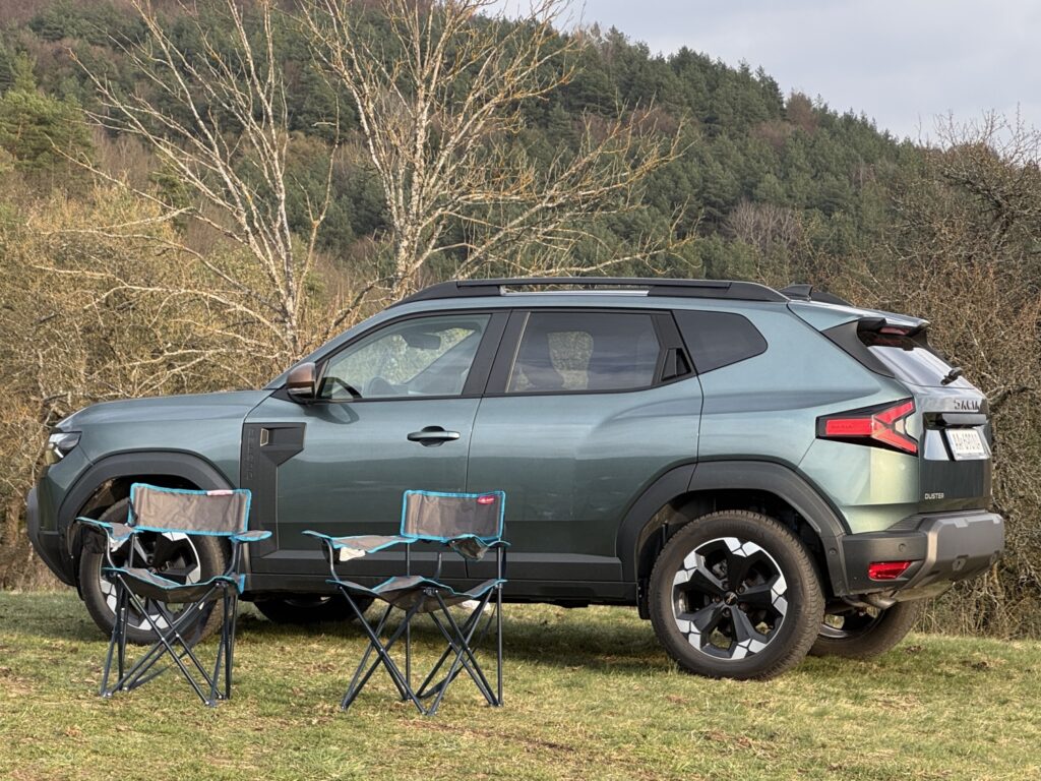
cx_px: 520
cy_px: 390
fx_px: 2316
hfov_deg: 25.3
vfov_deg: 19.1
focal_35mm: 77
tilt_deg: +0.4
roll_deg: +0.2
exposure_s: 1/99
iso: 32
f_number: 2.8
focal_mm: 9
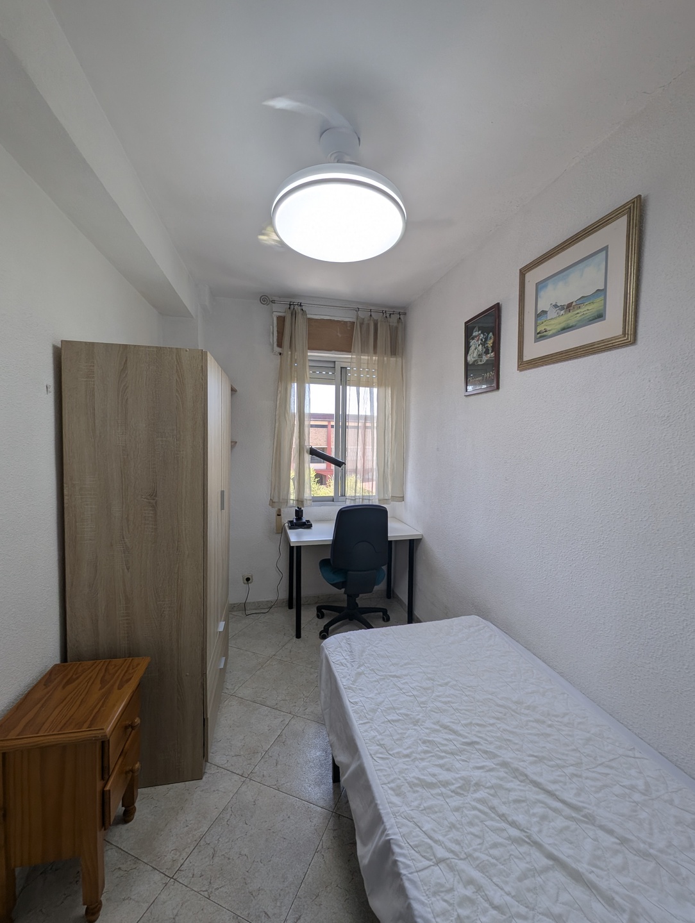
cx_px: 348
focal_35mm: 13
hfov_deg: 90.1
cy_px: 462
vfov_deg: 106.1
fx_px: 347
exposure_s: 1/156
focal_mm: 1.95
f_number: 2.2
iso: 47
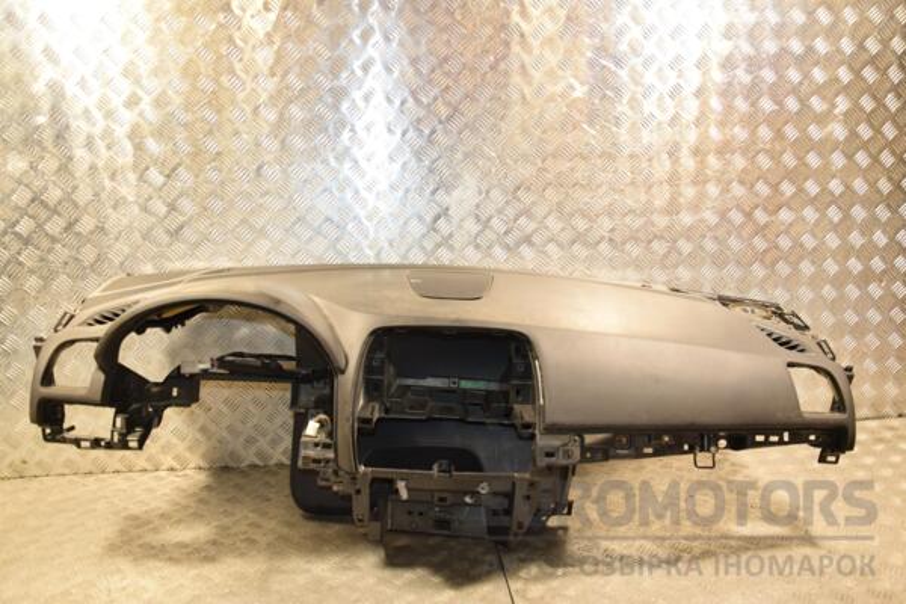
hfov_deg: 59.5
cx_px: 453
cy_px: 302
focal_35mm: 32
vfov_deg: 41.7
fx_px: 793
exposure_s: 1/100
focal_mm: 21
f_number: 5
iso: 800
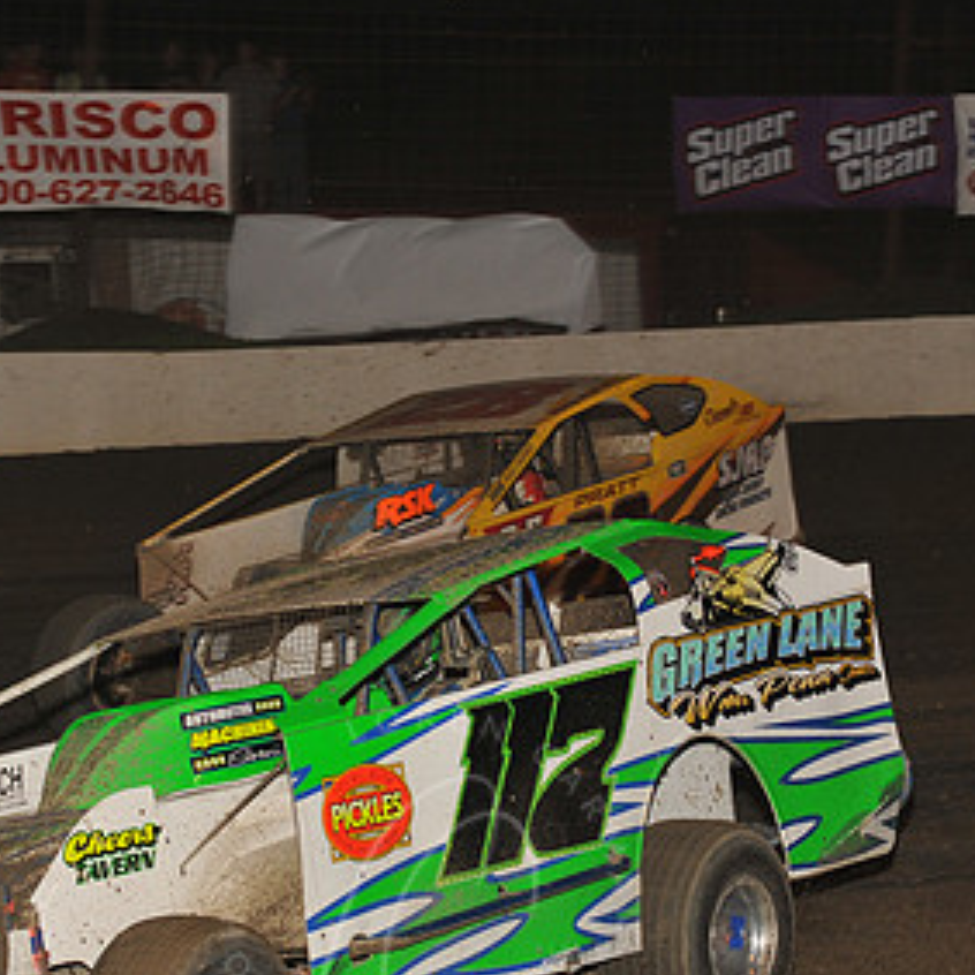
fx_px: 4461
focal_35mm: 140
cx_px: 425
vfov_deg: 12.5
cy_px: 595
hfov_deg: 12.5
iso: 800
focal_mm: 80
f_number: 6.3
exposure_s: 1/320
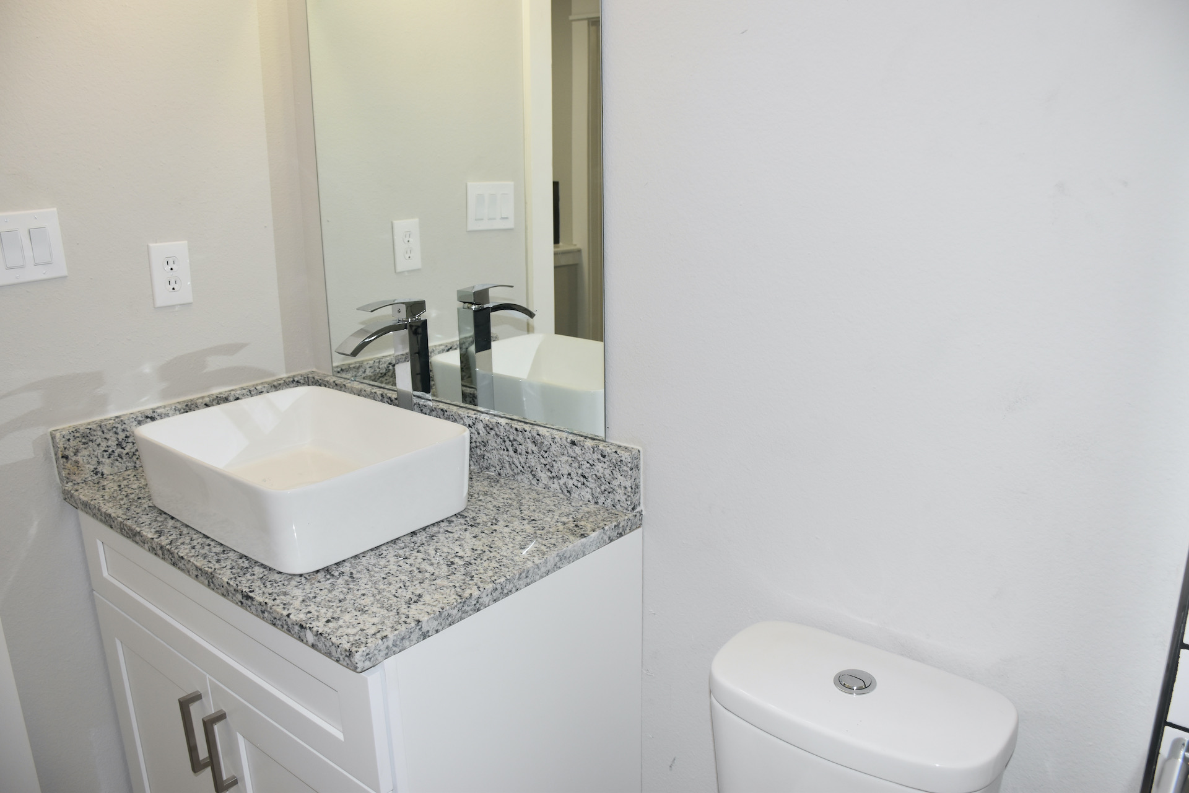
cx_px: 594
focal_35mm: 27
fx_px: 892
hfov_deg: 67.4
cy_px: 396
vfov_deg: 47.9
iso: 500
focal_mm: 18
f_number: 5
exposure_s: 1/100
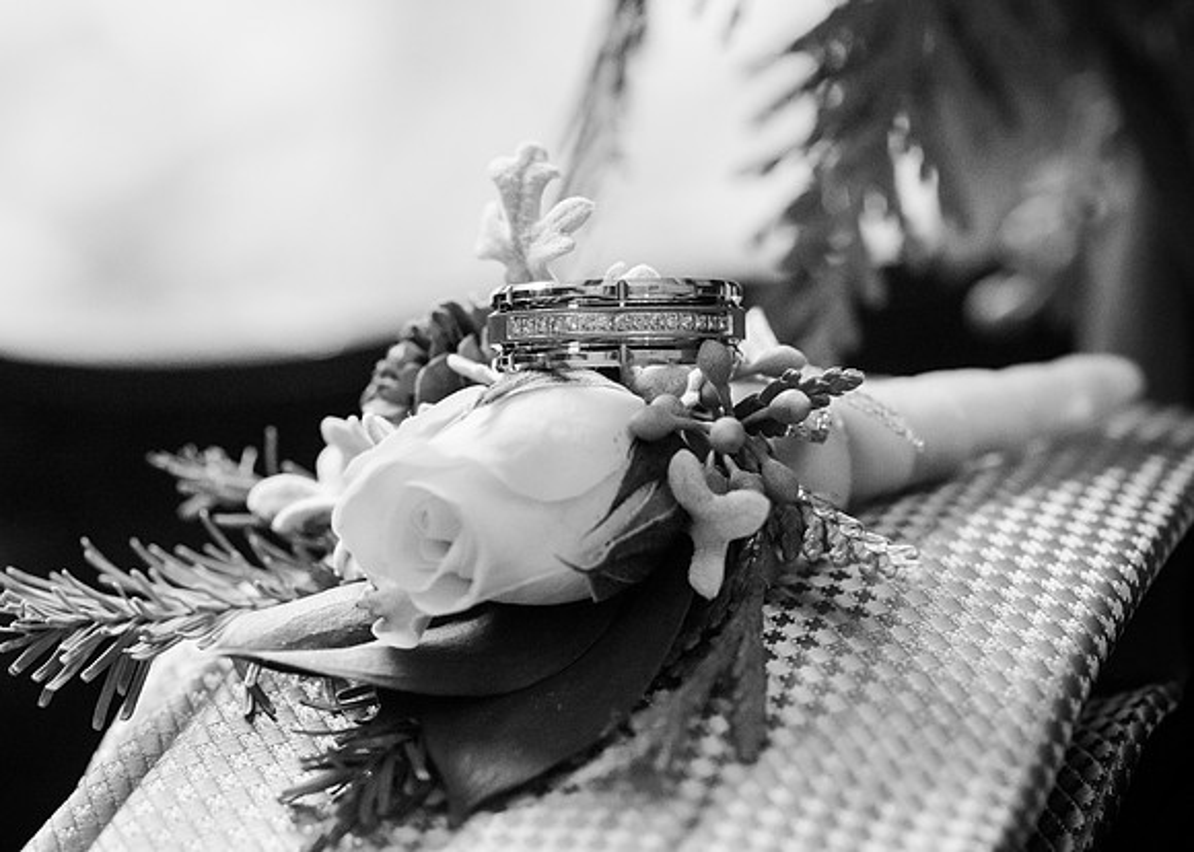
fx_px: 4178
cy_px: 375
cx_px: 478
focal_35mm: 123
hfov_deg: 16.3
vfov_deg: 11.6
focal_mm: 105
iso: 12800
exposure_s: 1/250
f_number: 7.1
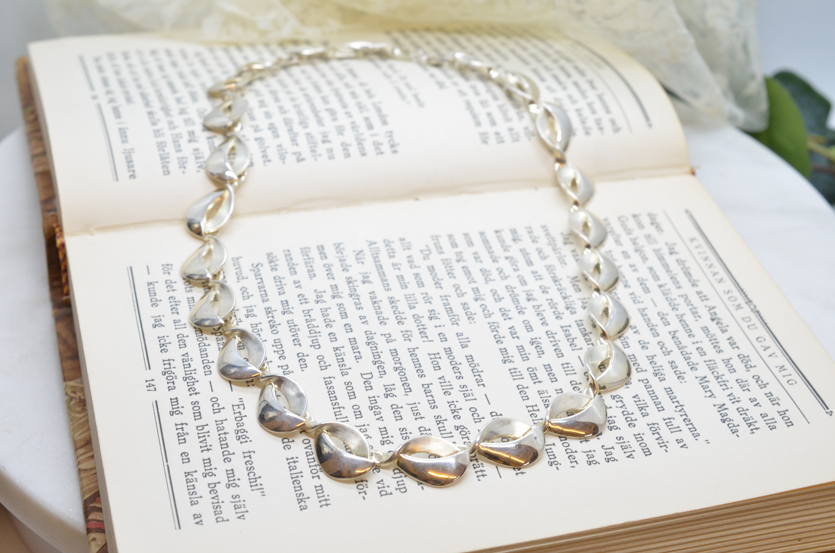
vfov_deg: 22.5
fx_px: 1389
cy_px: 276
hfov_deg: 33.5
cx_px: 418
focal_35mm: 60
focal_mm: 40
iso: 1000
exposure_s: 1/125
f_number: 9
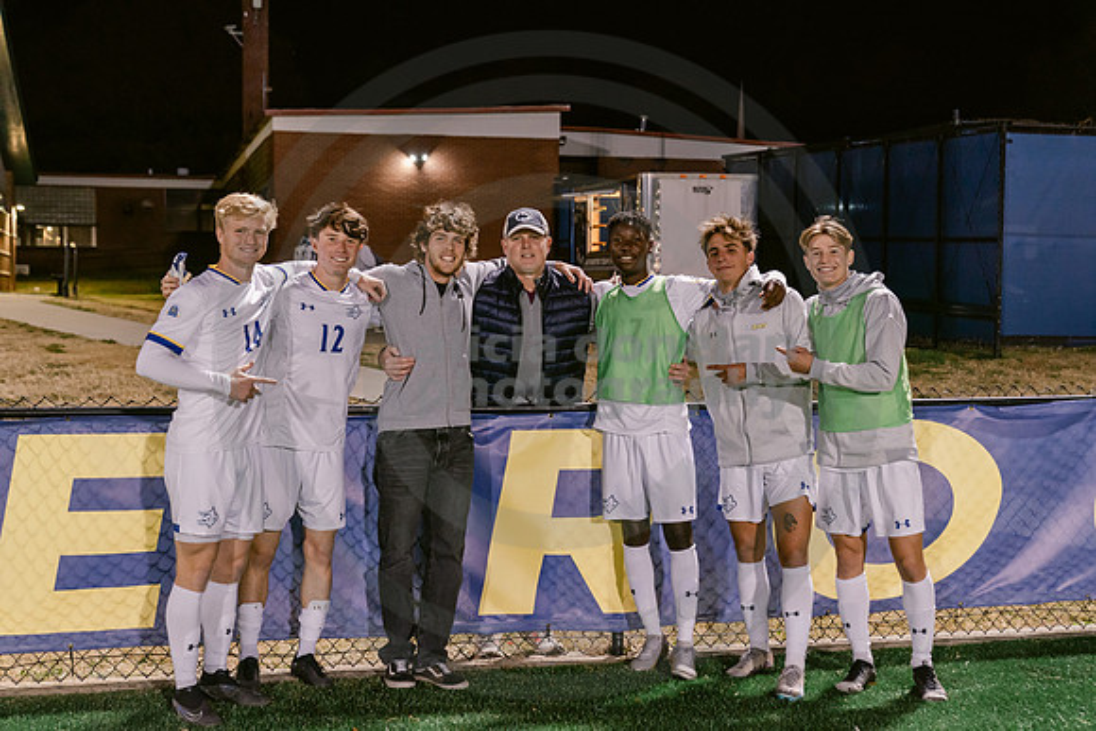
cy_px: 366
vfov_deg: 27.0
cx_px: 548
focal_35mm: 50
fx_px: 1523
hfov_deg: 39.6
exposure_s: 1/100
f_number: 4
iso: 2500
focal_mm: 50
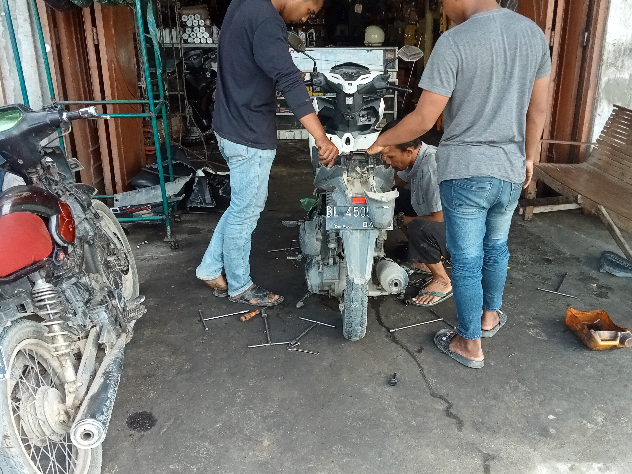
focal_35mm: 36
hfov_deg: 51.3
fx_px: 657
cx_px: 349
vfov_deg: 39.6
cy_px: 247
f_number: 2.2
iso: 140
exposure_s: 1/100
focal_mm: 3.46
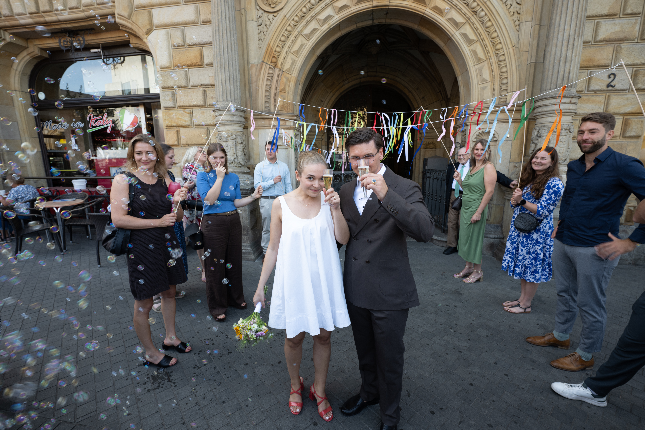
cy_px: 215
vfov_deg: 75.5
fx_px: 278
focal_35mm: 16
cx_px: 322
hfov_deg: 98.5
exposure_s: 1/60
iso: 125
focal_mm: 15.5
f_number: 7.1
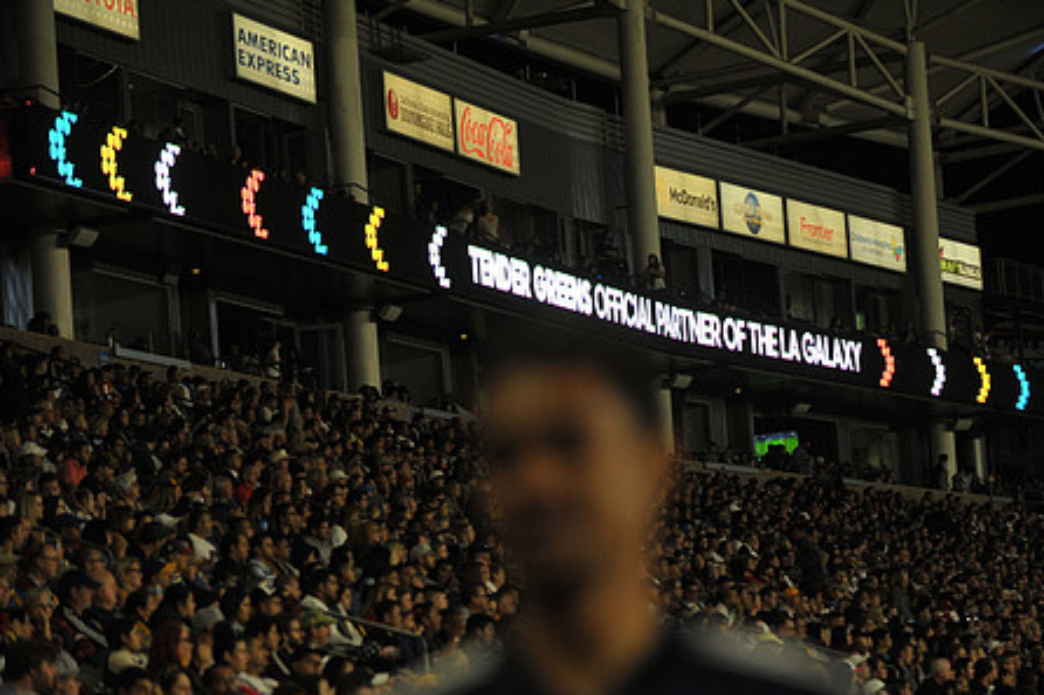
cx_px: 583
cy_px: 400
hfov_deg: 13.6
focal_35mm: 151
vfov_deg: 9.1
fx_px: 4377
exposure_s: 1/1250
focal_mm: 116
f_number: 2.8
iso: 1250
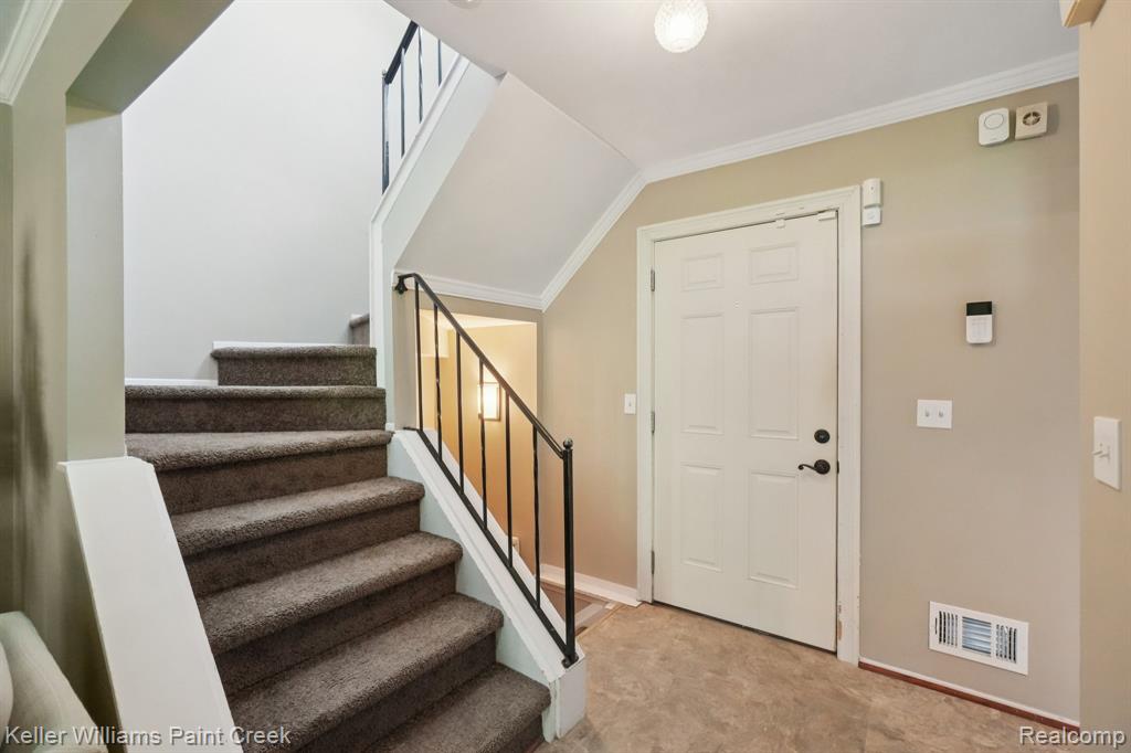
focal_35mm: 15
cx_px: 566
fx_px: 471
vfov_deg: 77.3
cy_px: 376
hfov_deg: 100.4
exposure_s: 1/30
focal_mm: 10
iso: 4000
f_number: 8
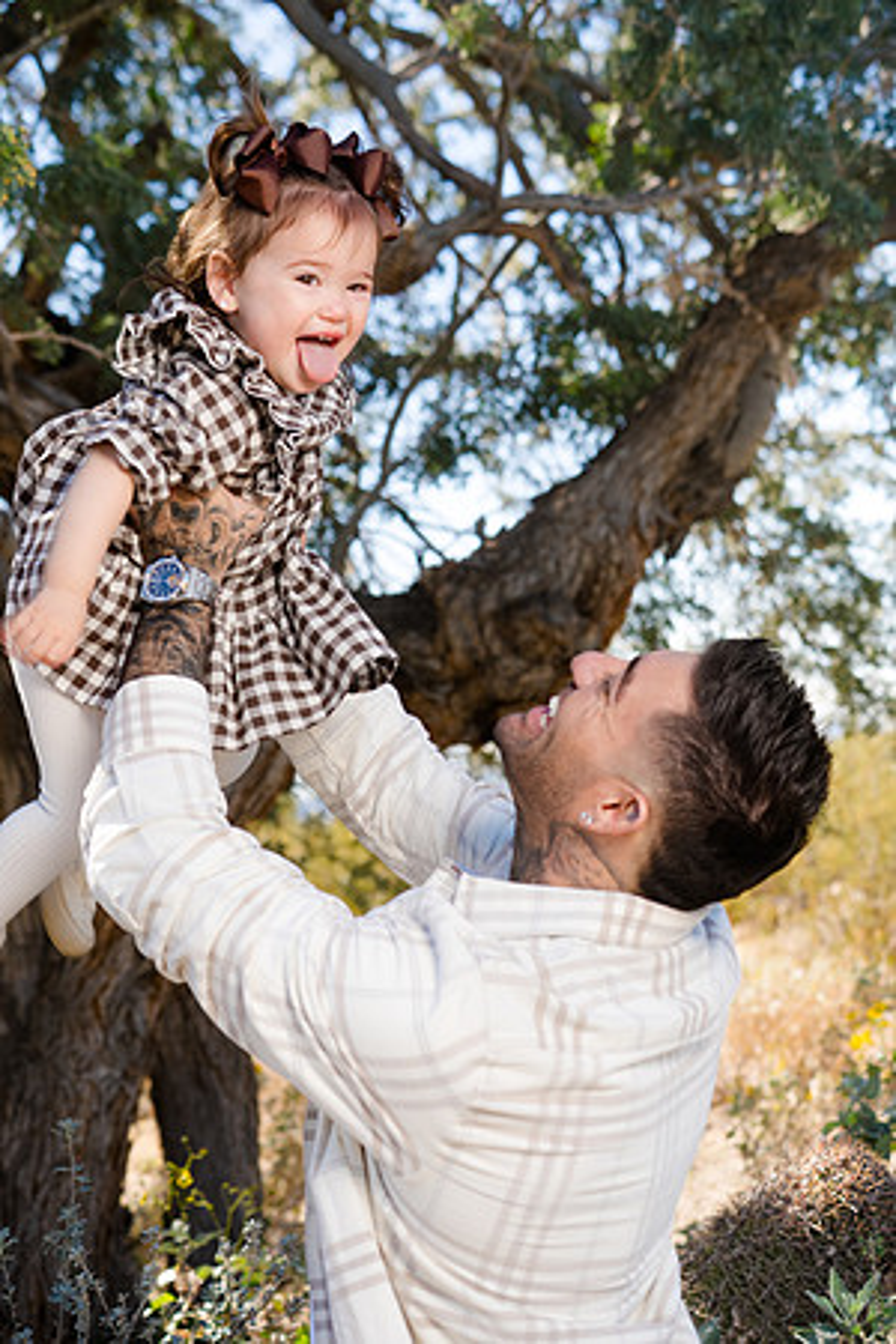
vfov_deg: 28.8
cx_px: 448
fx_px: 2613
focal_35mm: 70
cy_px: 672
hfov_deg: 19.5
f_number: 5.6
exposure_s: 1/250
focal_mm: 70
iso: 125
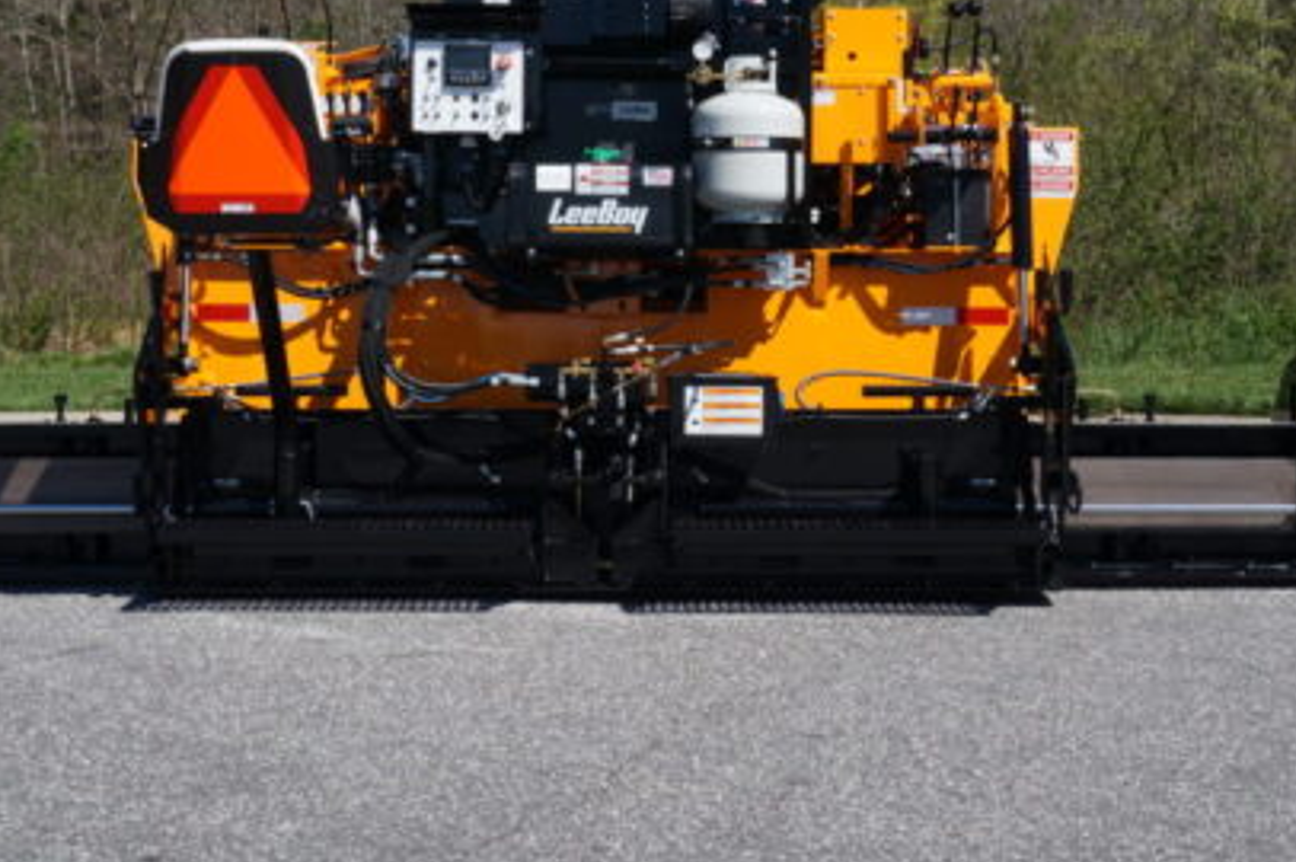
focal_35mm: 62
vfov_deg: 21.8
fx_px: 2230
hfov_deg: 32.4
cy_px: 271
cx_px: 619
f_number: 11
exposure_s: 1/200
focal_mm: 28
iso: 100
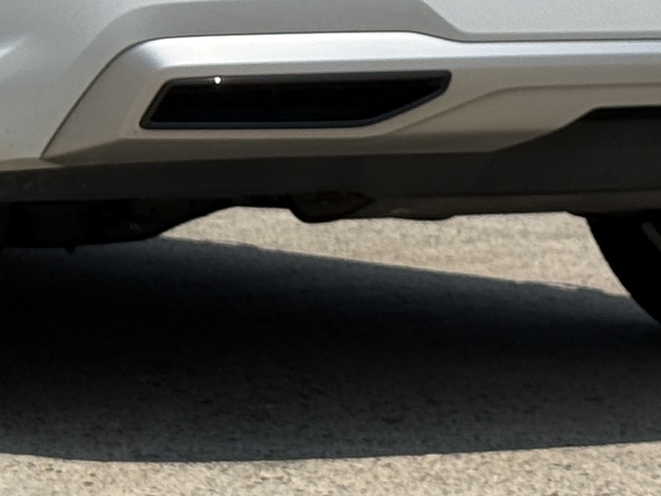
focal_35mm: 221
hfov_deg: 8.9
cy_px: -331
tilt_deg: +3.5
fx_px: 4220
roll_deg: +0.5
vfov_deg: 6.6
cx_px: 41
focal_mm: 6.76
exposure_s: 1/9901
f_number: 1.78
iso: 64
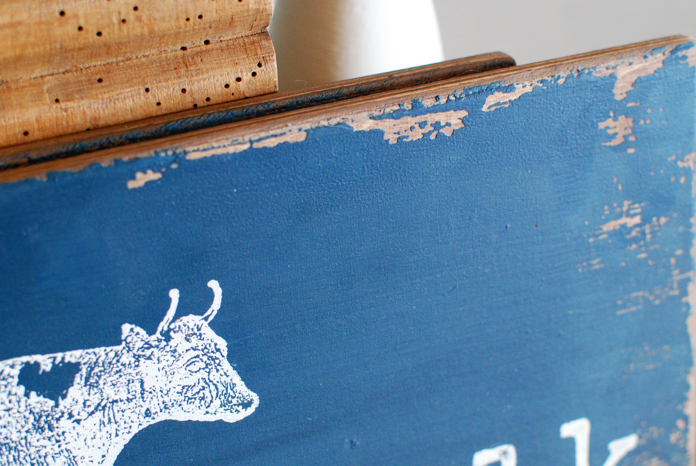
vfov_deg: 20.2
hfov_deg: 29.8
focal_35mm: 68
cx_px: 329
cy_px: 262
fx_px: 1309
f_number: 3.2
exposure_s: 1/60
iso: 800
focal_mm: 35
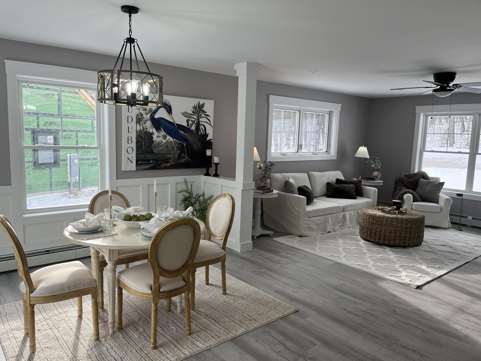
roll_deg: -1.6
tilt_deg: -8.7
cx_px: 240
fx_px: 361
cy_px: 180
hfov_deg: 67.3
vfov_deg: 53.1
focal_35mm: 26
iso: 50
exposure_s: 1/378
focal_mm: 5.1
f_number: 1.6
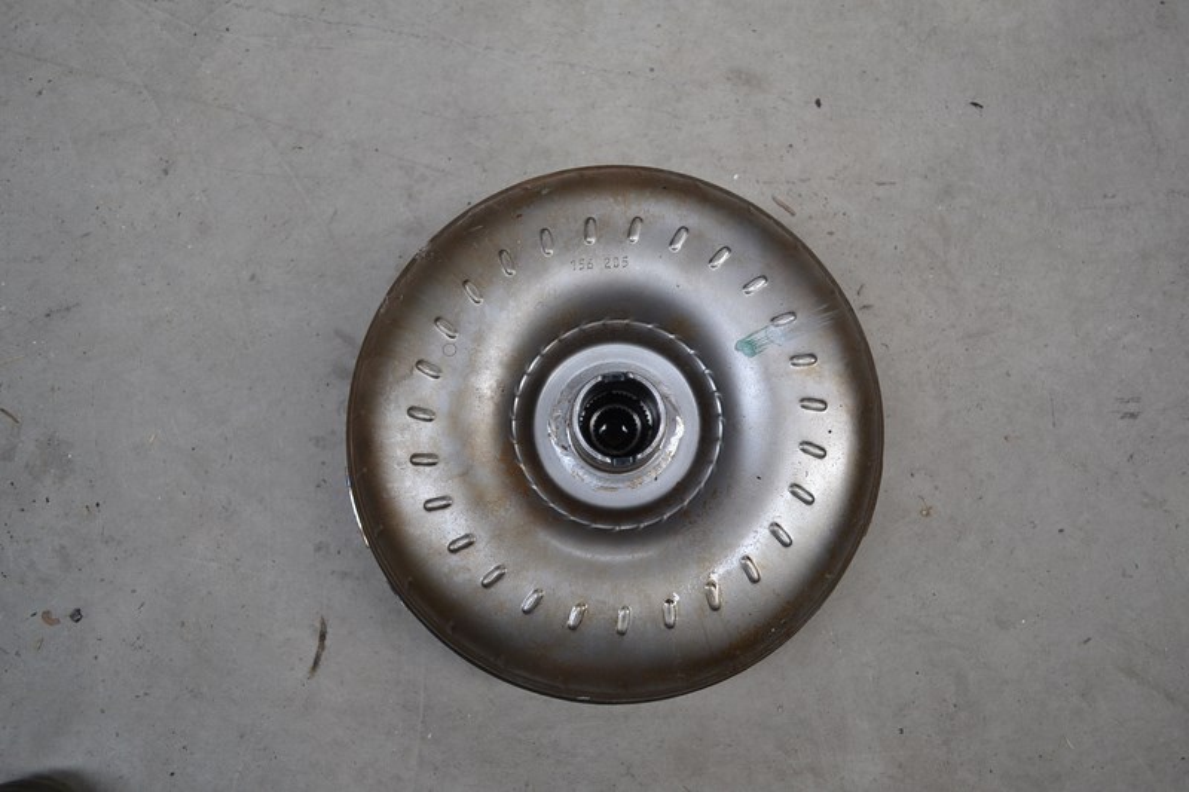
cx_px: 594
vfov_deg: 43.6
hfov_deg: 61.9
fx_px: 991
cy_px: 396
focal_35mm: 30
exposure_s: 1/50
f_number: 3.8
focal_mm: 20
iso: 400
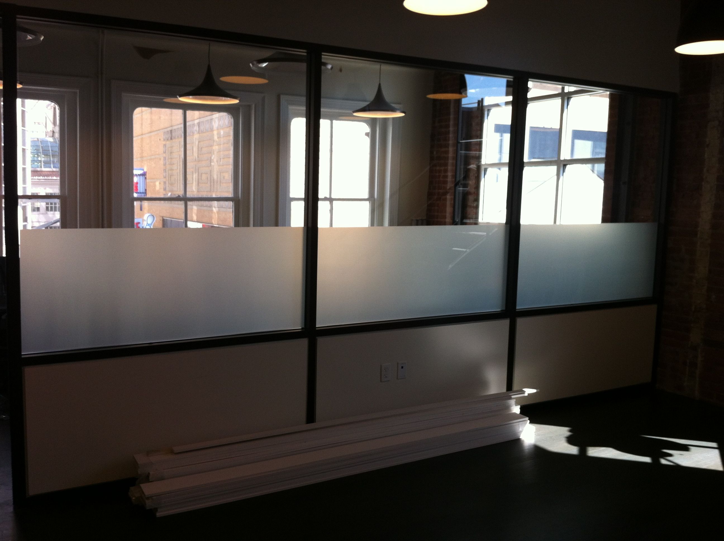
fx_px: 731
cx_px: 362
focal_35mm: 35
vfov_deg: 40.6
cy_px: 270
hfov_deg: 52.7
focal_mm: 3.85
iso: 80
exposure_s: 1/168
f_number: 2.8
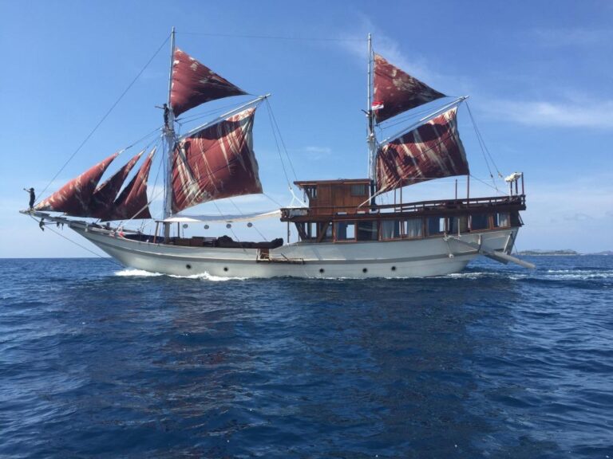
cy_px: 230
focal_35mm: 29
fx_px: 514
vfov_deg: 48.2
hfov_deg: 61.7
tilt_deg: +3.6
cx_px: 306
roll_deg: -1.8
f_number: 2.2
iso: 32
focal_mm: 4.15
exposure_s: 1/1721
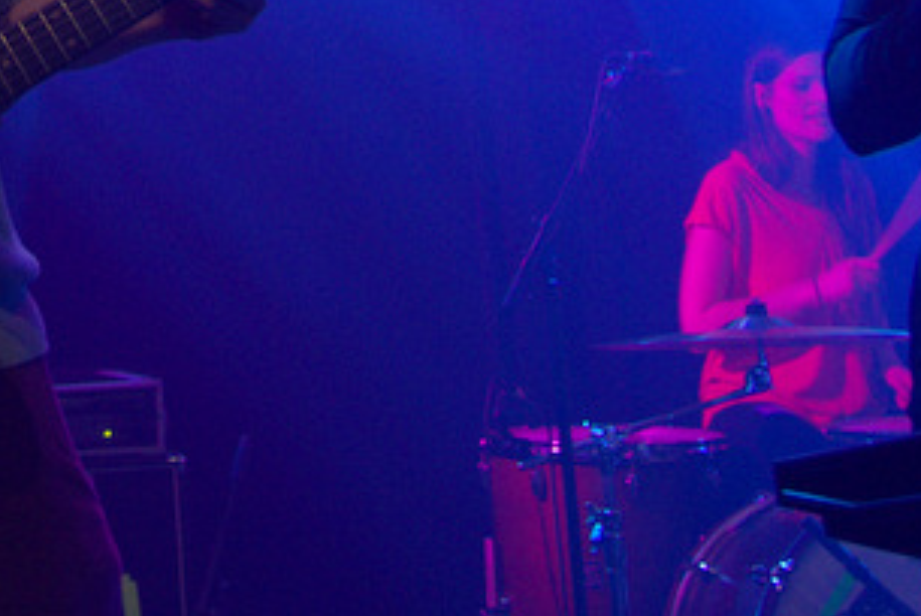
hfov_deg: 33.3
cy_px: -9
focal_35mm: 60
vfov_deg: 21.7
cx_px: 432
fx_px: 1541
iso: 400
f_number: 2.8
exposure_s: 1/60
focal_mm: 17
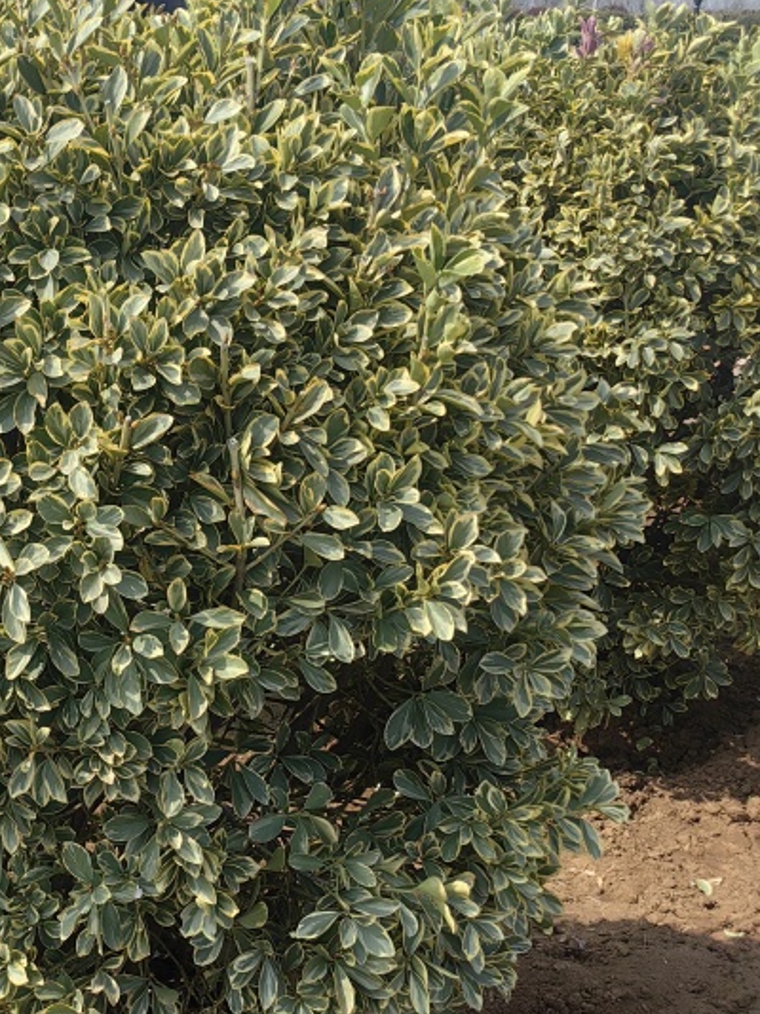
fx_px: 1582
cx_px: 2
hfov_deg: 25.7
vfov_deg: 35.0
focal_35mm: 54
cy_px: 726
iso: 50
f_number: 2
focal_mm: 5.75
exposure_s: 1/2725
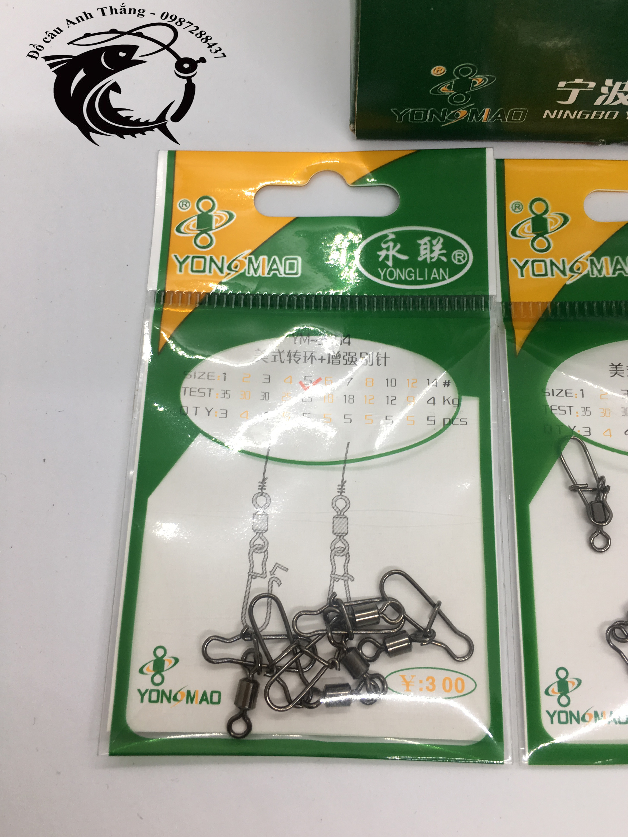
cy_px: 412
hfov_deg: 46.8
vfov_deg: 60.0
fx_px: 726
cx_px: 322
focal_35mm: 30
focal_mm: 4.15
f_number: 2.2
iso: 25
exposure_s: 1/50
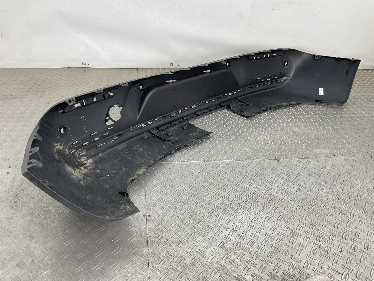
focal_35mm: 29
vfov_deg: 48.2
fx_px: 313
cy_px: 140
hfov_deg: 61.7
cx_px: 187
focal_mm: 3
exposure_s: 1/120
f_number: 1.8
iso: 20
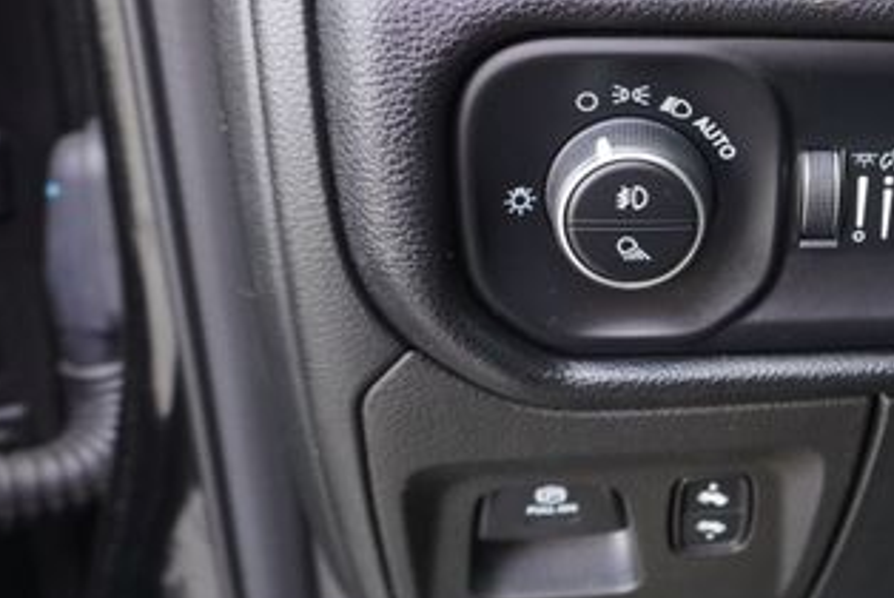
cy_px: 333
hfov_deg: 33.5
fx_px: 1367
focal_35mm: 55
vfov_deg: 24.7
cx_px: 866
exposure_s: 1/60
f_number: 4
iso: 500
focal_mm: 18
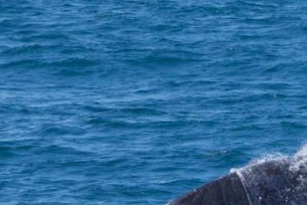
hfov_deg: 4.0
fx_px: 4417
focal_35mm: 518
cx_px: 226
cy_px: 244
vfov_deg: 2.7
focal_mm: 200
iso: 1600
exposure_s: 1/3200
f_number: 8
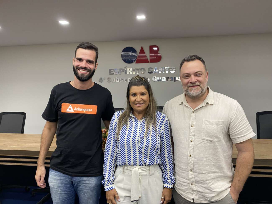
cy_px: 102
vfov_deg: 53.1
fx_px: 204
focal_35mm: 26
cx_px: 136
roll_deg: +1.1
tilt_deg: -5.7
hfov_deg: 67.3
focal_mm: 4.25
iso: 125
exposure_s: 1/60
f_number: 1.8
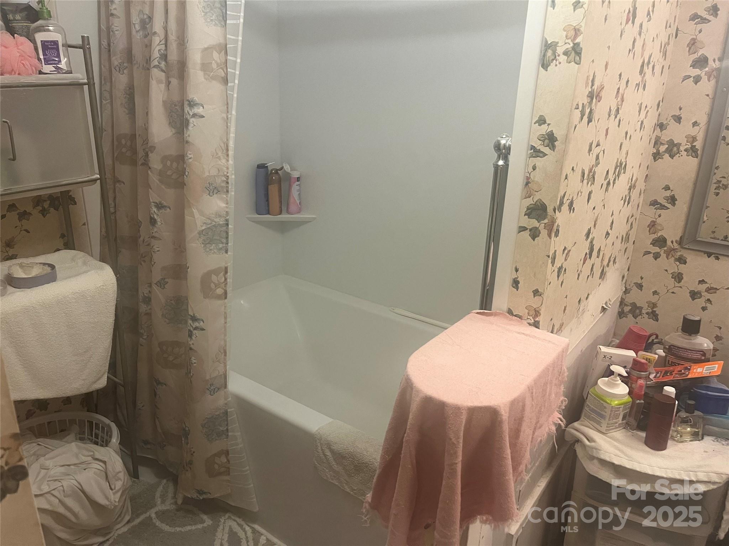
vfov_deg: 53.1
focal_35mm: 26
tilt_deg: -19.2
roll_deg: -1.0
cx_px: 364
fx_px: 548
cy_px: 273
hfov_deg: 67.3
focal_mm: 5.1
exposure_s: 1/60
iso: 200
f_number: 1.6
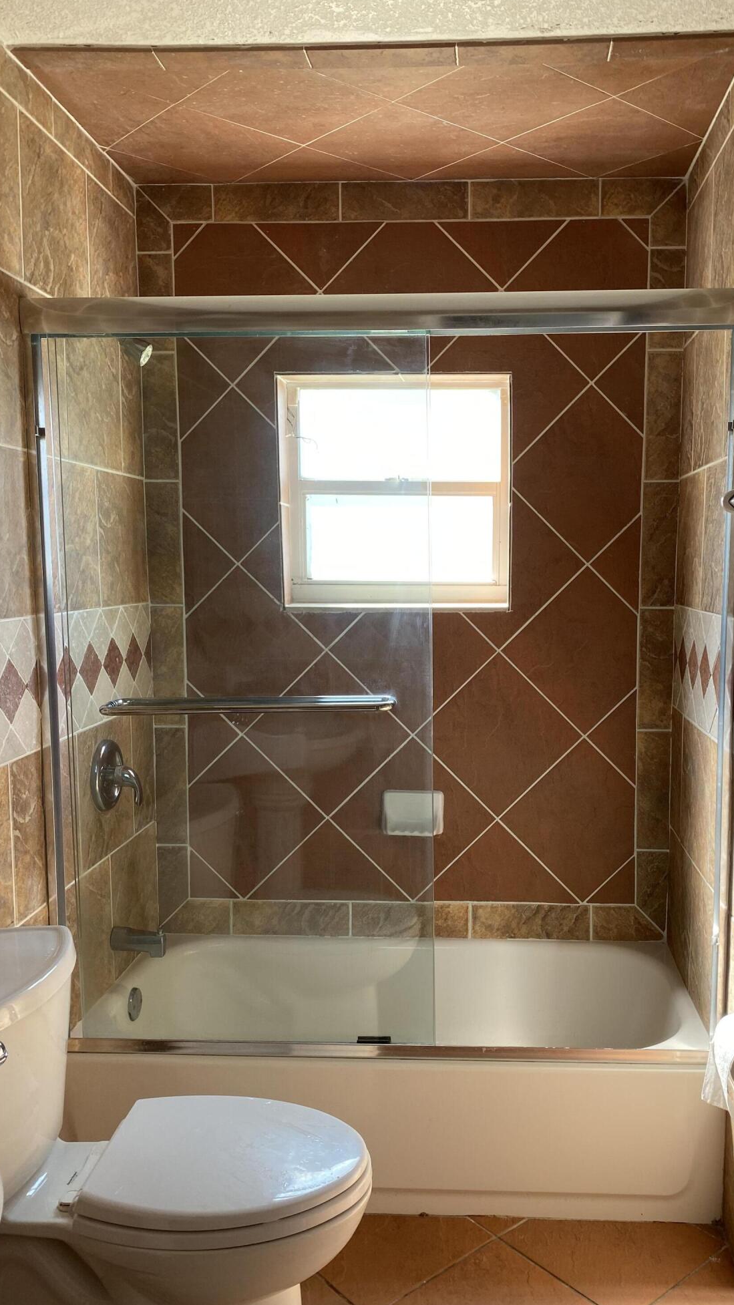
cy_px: 663
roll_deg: -0.3
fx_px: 1003
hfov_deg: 39.9
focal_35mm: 29
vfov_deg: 66.1
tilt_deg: -5.3
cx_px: 451
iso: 64
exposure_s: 1/121
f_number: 1.8
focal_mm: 4.25
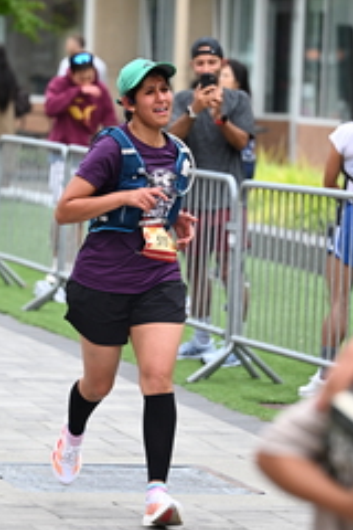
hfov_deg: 5.8
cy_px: 214
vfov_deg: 8.7
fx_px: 3471
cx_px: 180
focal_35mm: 236
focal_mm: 103
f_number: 2.8
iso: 640
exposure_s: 1/2000
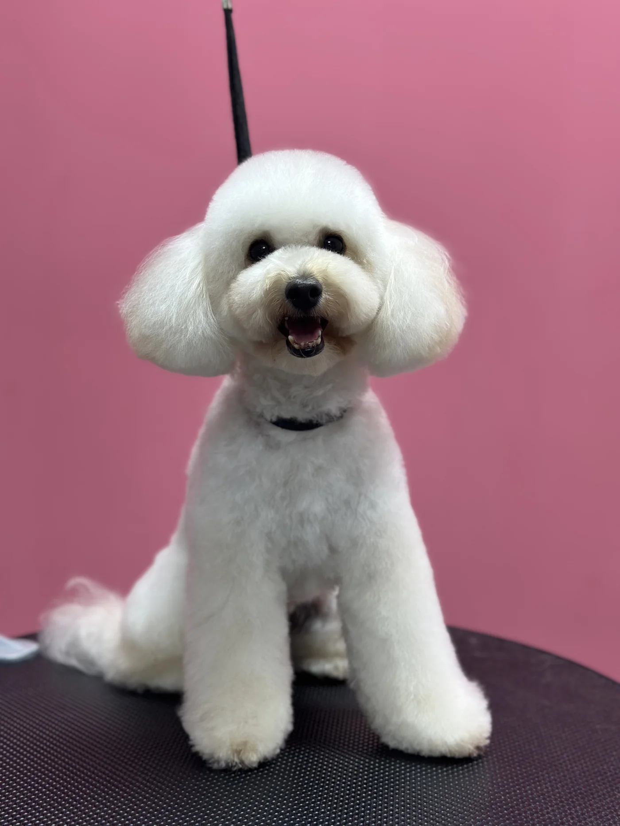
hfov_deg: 30.3
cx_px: 310
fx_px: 1146
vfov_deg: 39.7
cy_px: 413
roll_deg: -0.1
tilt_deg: -6.0
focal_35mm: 48
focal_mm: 6.86
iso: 100
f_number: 1.78
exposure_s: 1/100
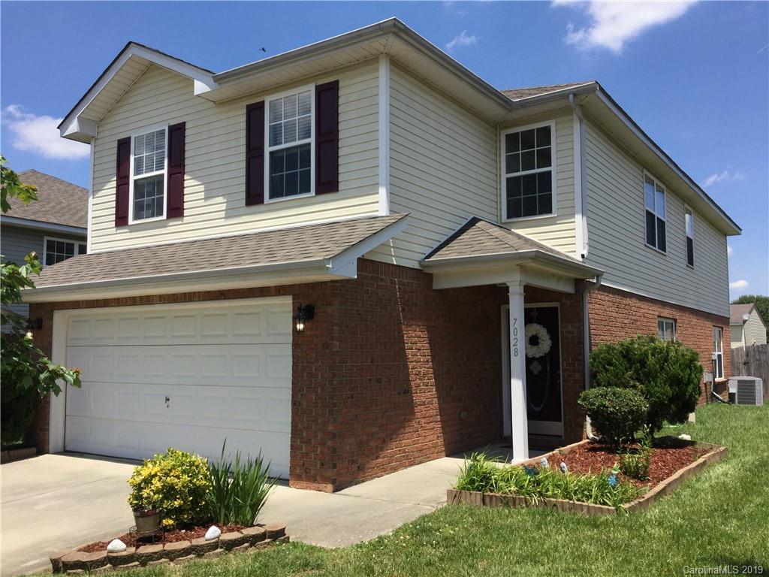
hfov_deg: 58.4
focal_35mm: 31
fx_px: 689
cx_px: 384
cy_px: 288
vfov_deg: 45.4
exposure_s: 1/1072
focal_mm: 3.3
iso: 25
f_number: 2.4
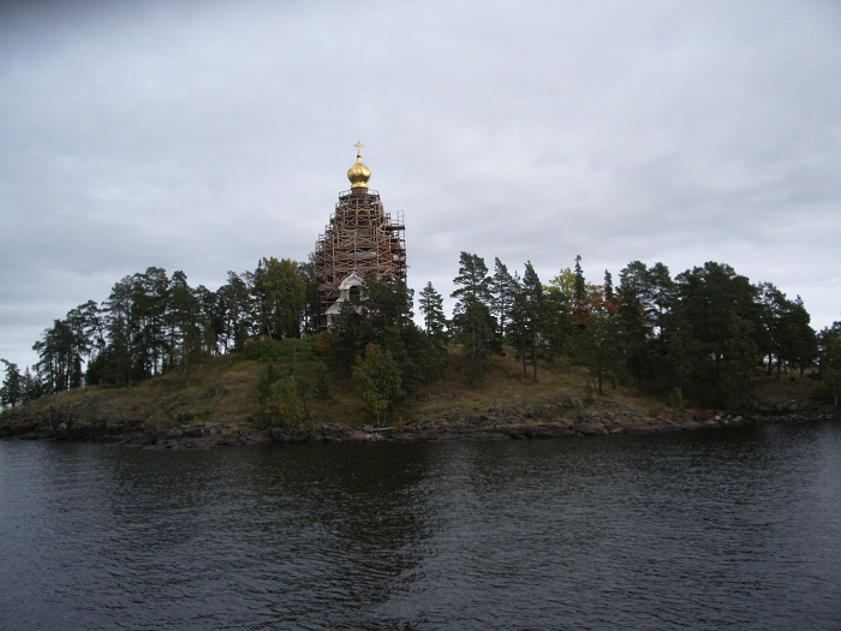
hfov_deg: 52.6
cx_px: 420
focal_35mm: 35
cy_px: 316
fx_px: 850
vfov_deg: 40.7
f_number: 4.3
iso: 80
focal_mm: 5.8
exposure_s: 1/500
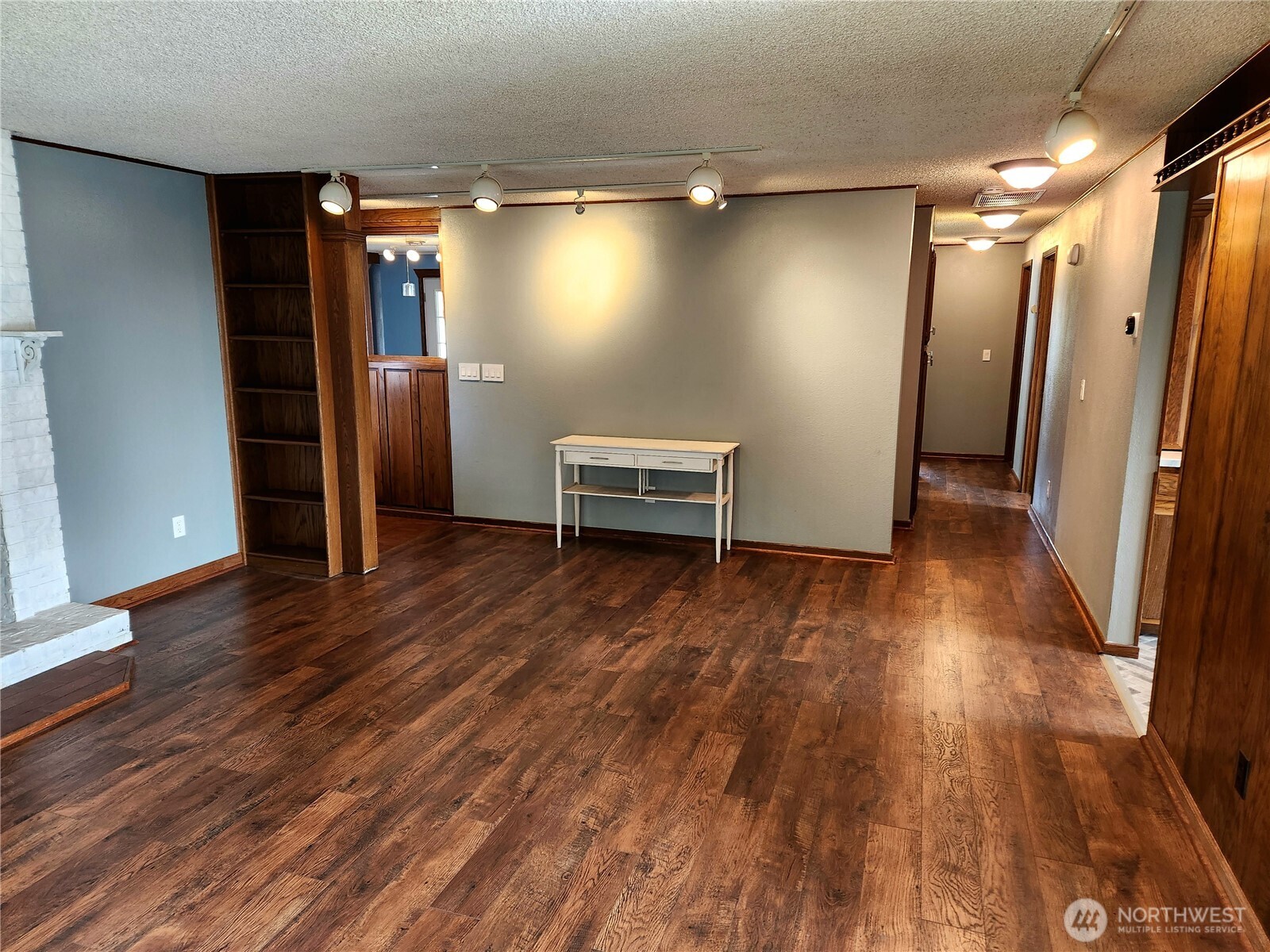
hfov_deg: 73.9
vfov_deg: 58.9
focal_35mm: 23
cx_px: 635
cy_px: 476
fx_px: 844
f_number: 1.8
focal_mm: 5.4
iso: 320
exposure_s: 1/120
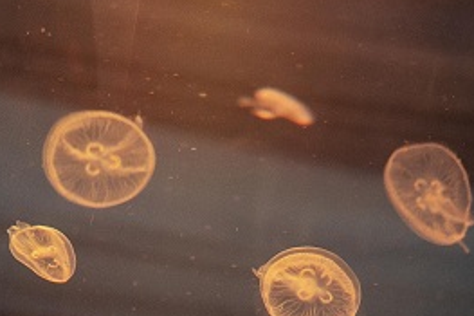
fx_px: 1750
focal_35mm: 133
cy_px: 366
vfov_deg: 10.2
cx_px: 708
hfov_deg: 14.4
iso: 640
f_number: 2.8
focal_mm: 35
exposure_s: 1/60
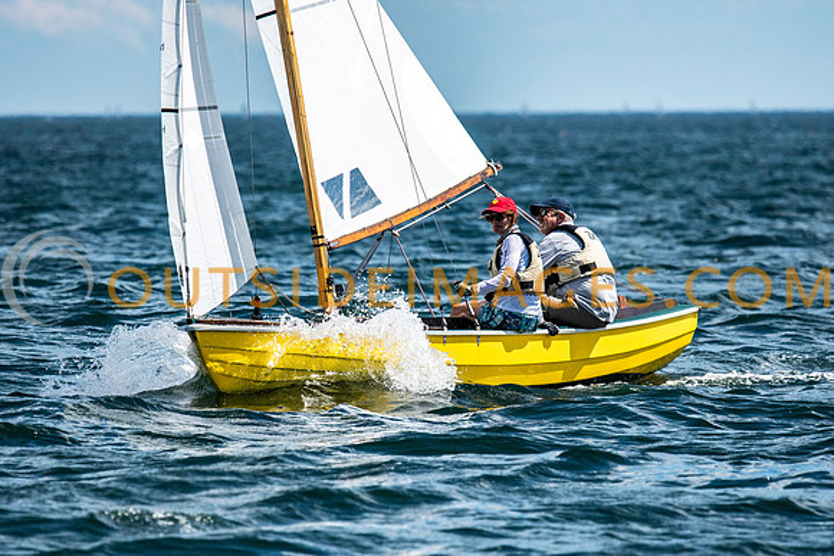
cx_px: 417
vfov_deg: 3.0
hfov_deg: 4.5
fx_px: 10714
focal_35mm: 462
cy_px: 278
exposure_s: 1/6400
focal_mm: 300
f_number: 5
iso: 500
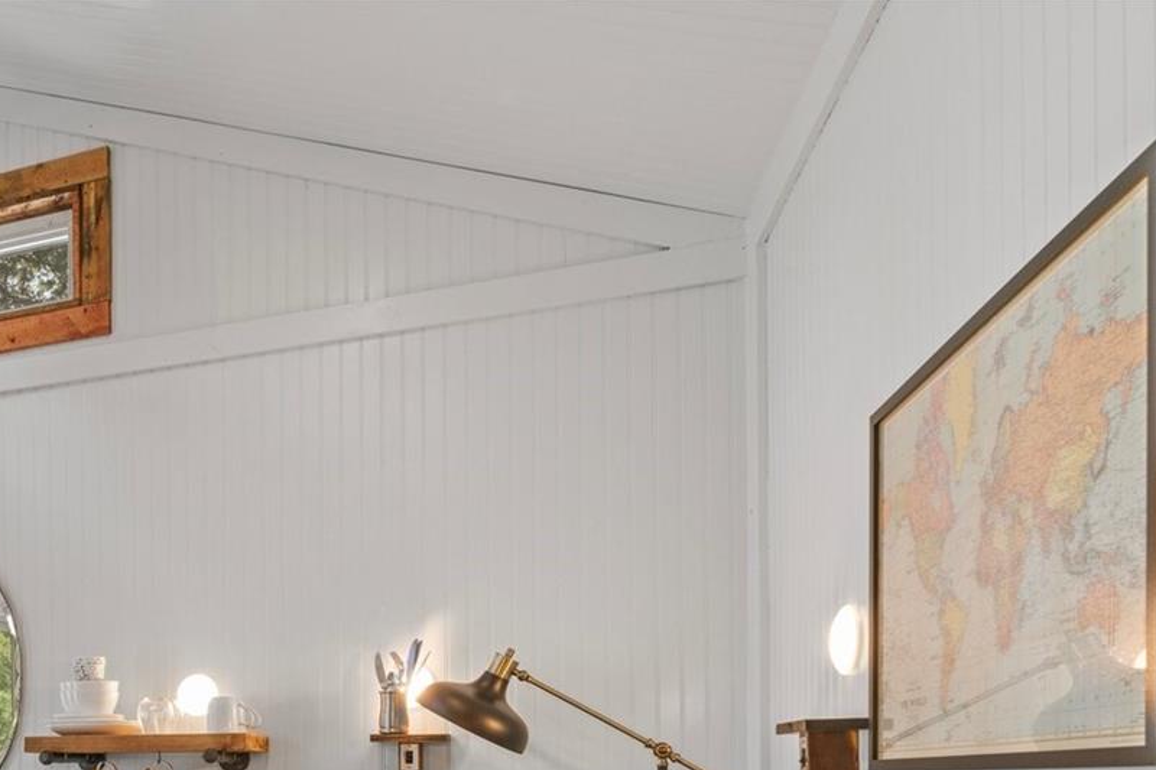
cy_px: 767
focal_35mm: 32
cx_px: 46
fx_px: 1027
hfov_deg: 49.8
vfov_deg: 36.9
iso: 400
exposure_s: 1/6
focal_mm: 16
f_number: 8
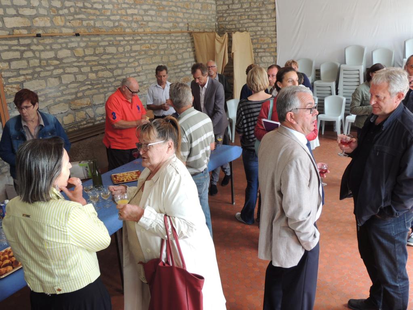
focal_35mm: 33
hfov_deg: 55.3
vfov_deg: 43.0
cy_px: 155
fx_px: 394
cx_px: 206
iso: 110
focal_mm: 5.8
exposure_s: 1/50
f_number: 3.2
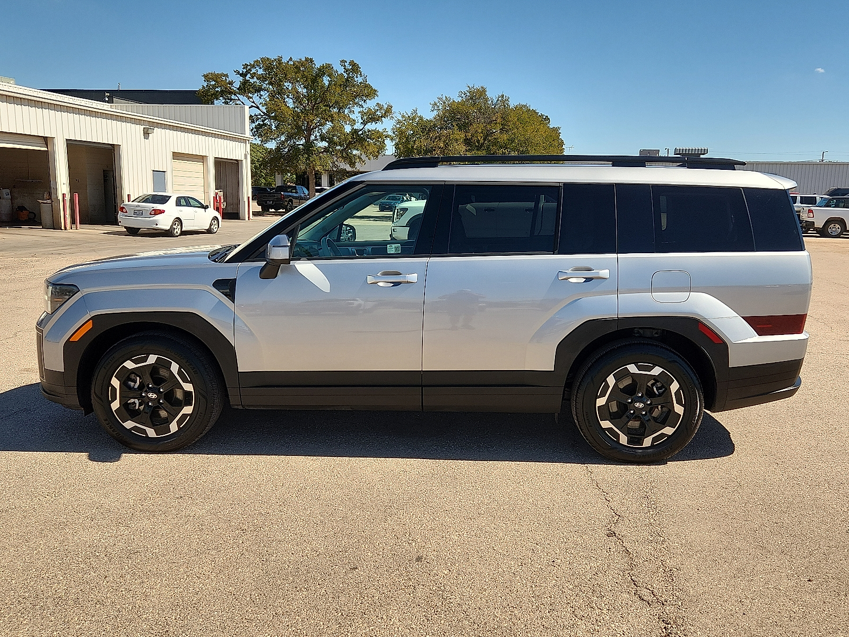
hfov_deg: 73.9
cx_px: 424
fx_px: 564
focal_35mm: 23
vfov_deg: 58.9
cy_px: 318
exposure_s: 1/1429
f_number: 1.8
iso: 50
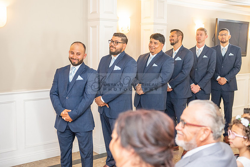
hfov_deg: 43.6
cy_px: 84
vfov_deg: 29.9
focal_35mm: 45
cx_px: 125
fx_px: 313
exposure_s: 1/200
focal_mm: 45
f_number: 3.5
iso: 1250
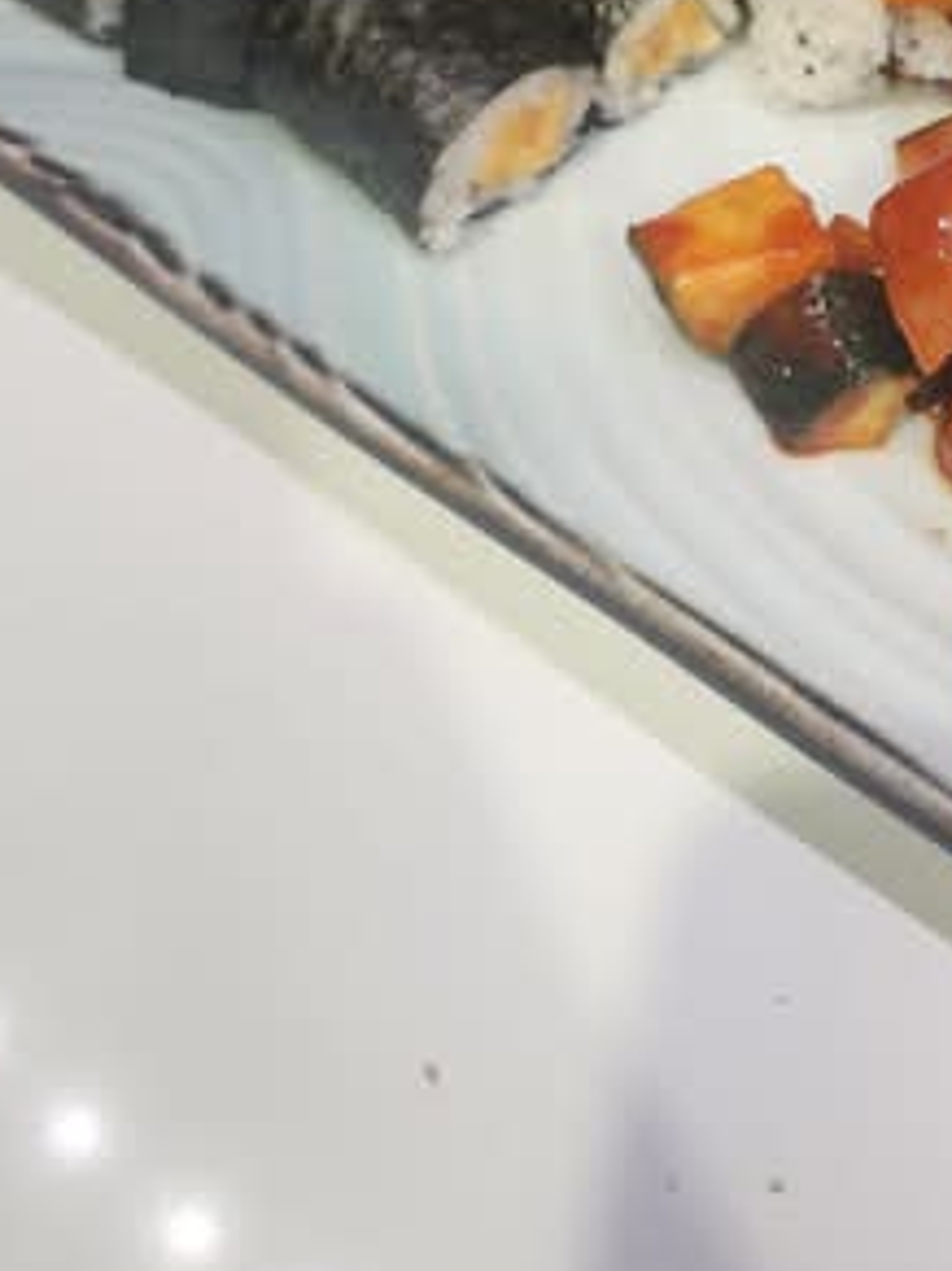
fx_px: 2128
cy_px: 68
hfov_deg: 24.1
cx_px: 952
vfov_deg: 31.3
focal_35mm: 58
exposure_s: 1/100
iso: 640
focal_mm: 5.54
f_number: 1.8
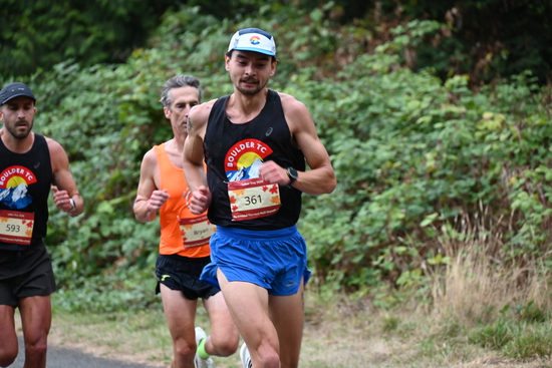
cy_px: 184
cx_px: 276
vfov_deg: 6.9
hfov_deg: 10.3
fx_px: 3067
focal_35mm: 200
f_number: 6.3
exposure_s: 1/250
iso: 2200
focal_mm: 200
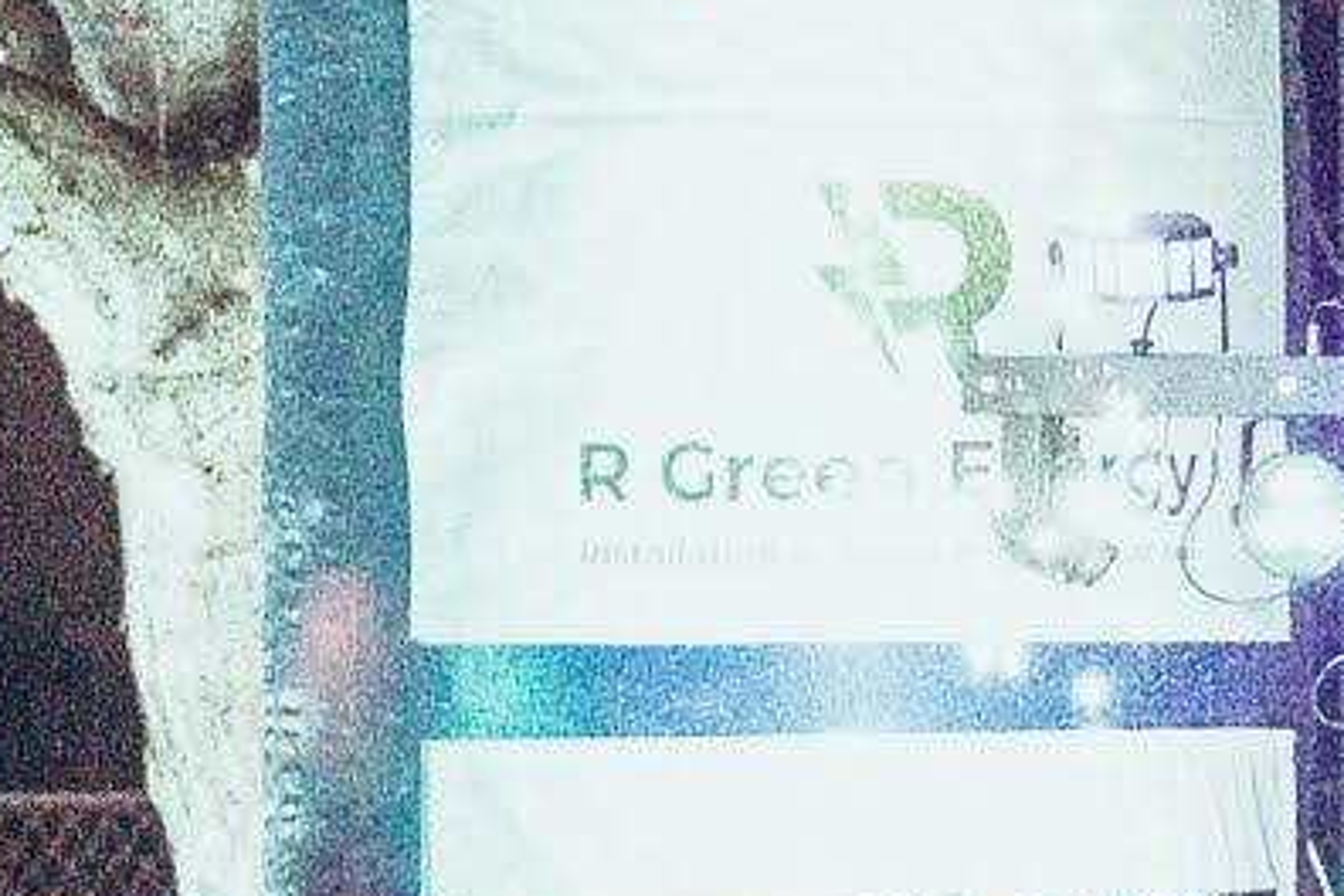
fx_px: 16500
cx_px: -2644
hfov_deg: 4.5
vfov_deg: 3.1
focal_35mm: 442
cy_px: 297
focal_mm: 70
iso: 32000
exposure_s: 1/400
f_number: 3.2
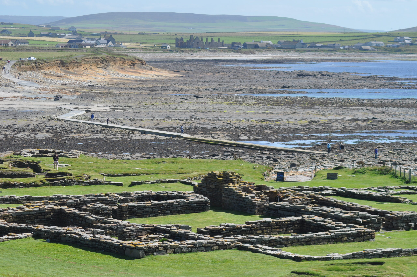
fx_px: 1215
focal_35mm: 105
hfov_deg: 19.5
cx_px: 208
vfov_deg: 13.0
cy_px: 138
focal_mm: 70
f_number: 6.3
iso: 200
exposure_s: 1/640
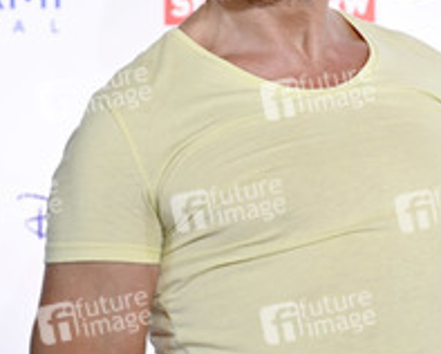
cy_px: 38
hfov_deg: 12.0
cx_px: 259
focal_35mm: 161
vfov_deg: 9.6
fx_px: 2103
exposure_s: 1/250
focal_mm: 75
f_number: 2.8
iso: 500
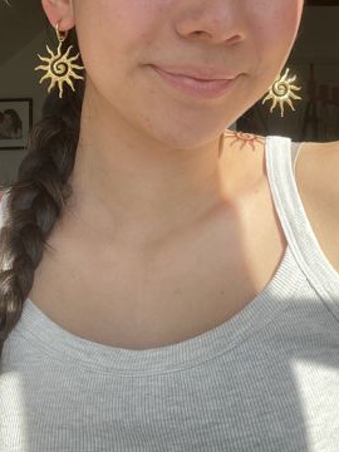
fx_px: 653
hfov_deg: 29.1
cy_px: 124
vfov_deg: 37.4
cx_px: 195
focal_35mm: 50
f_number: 2.2
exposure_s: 1/210
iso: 25
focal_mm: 2.71
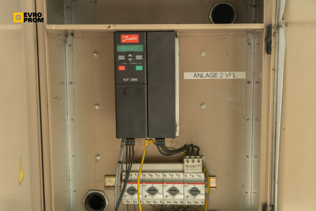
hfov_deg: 41.9
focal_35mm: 47
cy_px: 106
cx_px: 158
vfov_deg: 28.7
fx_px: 413
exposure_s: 1/160
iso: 250
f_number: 4.5
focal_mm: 47
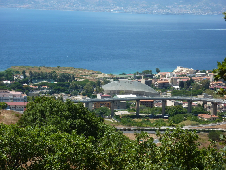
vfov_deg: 16.4
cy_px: 85
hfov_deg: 21.8
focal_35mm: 90
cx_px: 113
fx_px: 588
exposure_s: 1/400
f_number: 4.3
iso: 80
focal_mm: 14.7
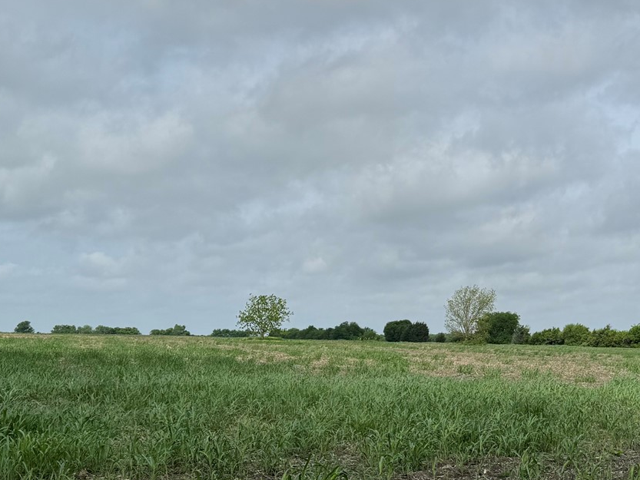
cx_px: 468
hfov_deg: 32.2
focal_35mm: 59
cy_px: 303
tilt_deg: +3.2
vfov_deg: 24.7
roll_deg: -0.8
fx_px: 1091
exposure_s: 1/9091
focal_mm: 6.76
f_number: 1.78
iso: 80
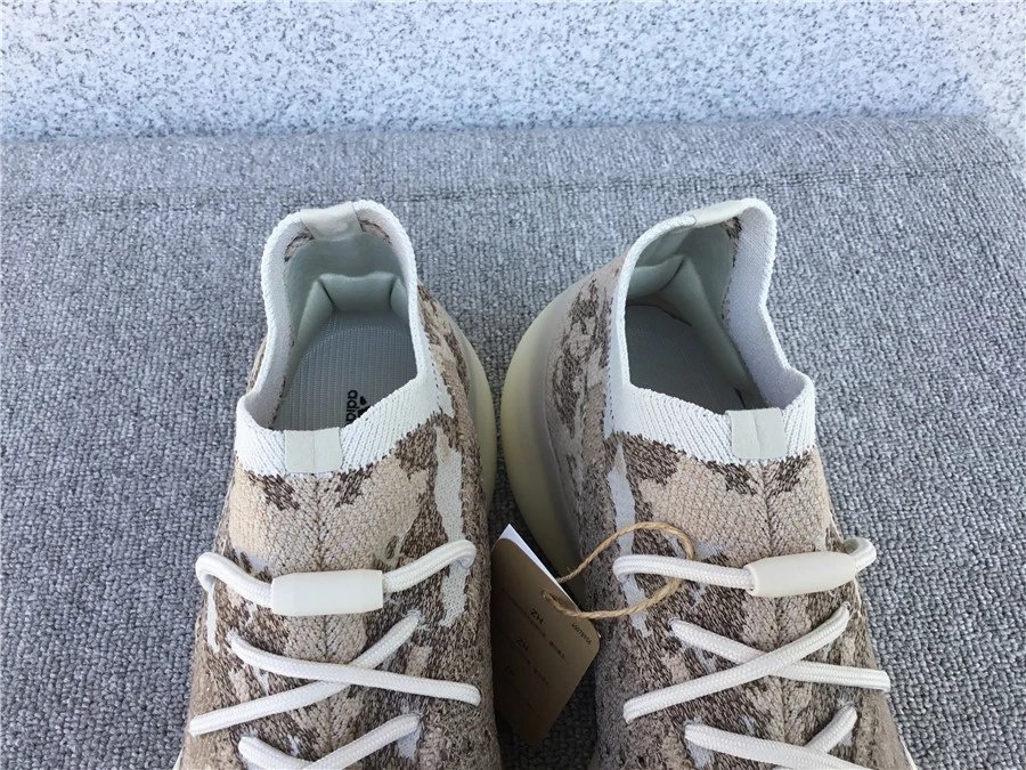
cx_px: 513
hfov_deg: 58.4
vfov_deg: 45.4
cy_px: 385
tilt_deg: -54.2
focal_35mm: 31
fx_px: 919
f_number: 2.4
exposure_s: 1/264
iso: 25
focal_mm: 3.3
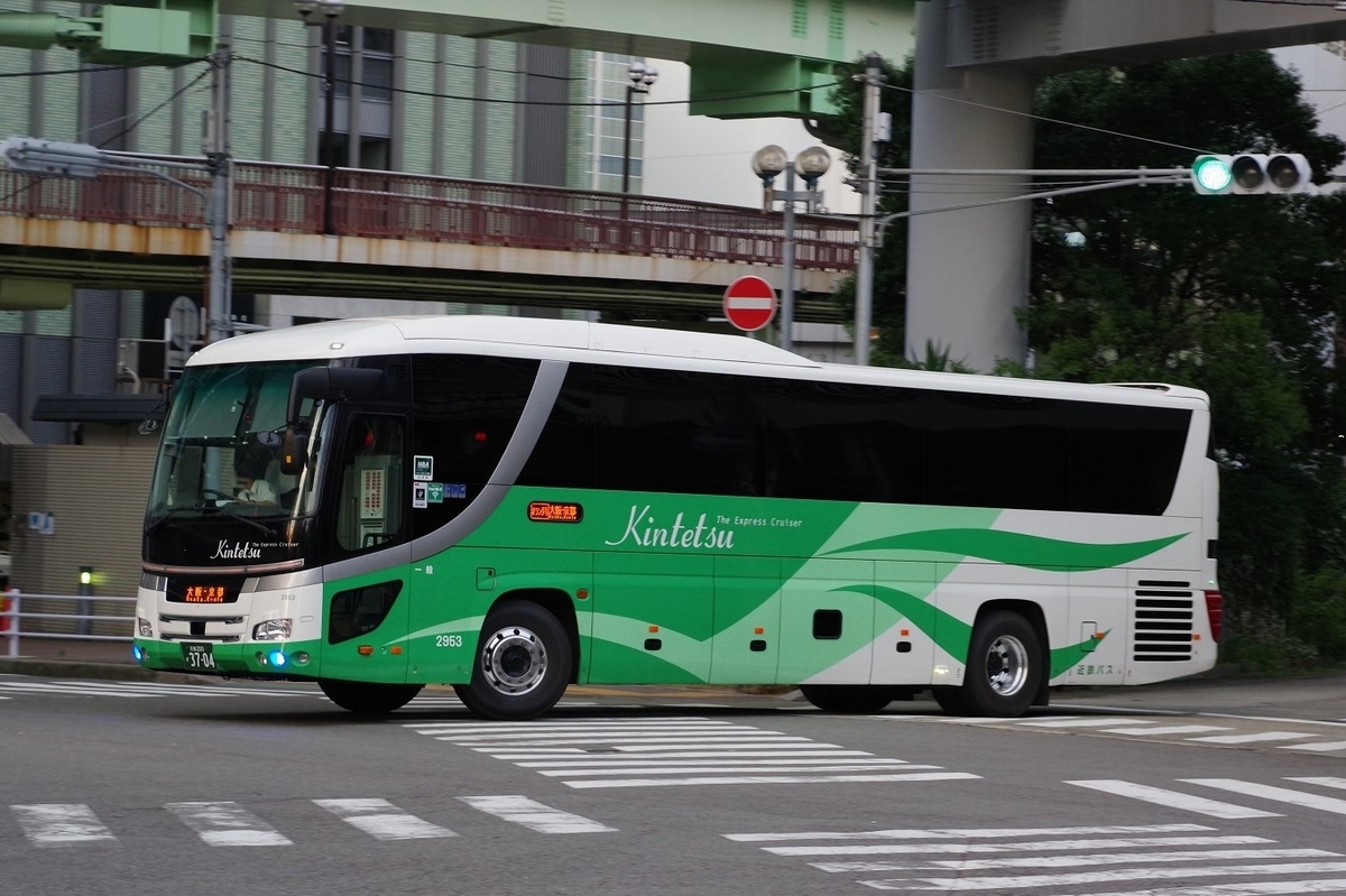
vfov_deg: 18.2
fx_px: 2803
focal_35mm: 75
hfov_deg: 27.0
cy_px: 448
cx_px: 673
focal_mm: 50
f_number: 6.3
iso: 800
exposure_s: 1/100
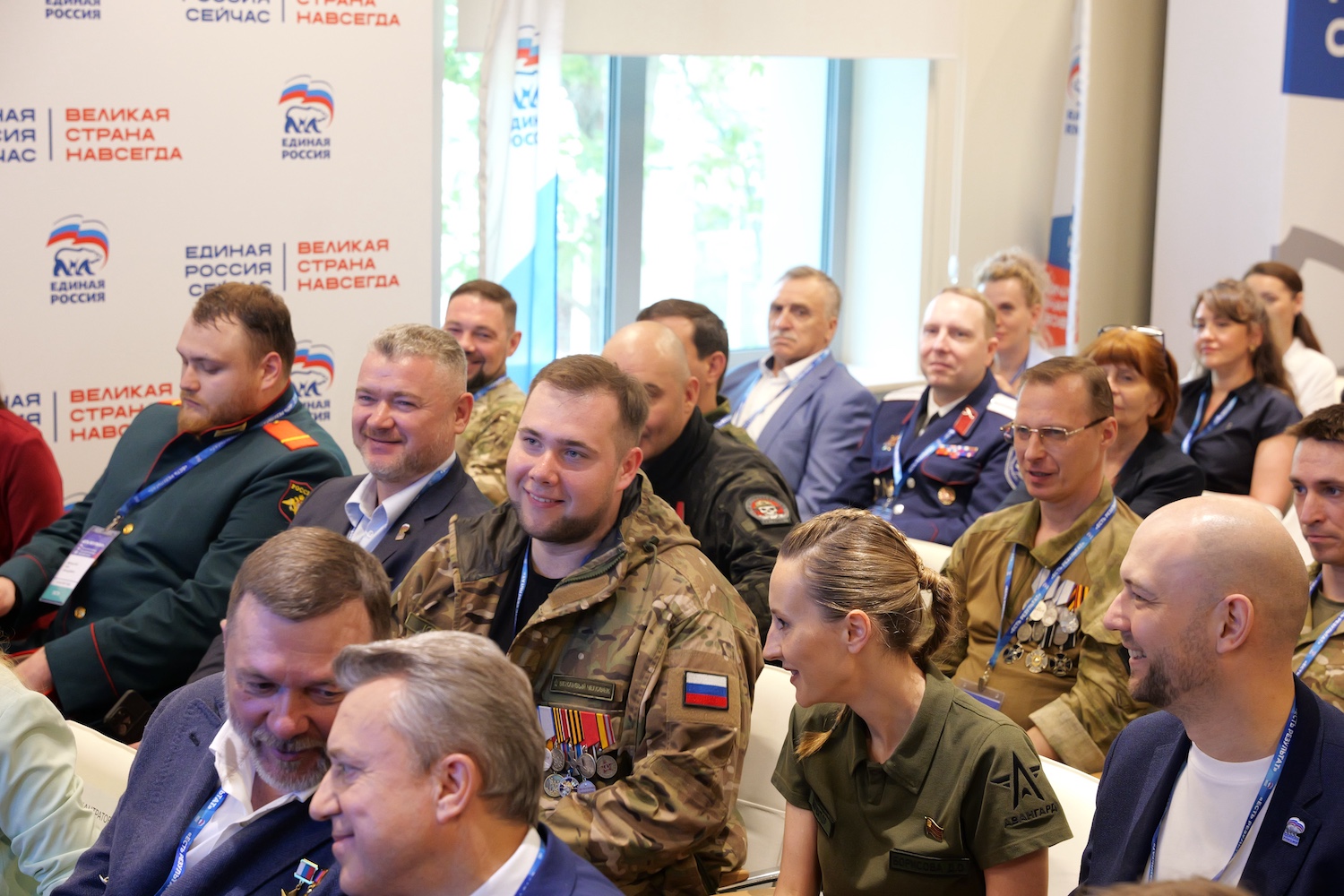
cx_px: 672
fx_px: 2613
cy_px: 448
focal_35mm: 70
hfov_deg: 28.8
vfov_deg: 19.5
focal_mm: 70
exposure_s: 1/100
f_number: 5.6
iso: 5000
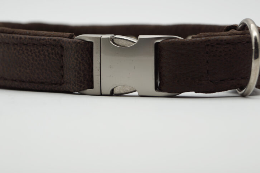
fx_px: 843
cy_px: 62
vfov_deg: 11.7
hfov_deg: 17.5
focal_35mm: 117
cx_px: 117
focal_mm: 55
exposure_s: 1/80
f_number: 5.6
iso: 100
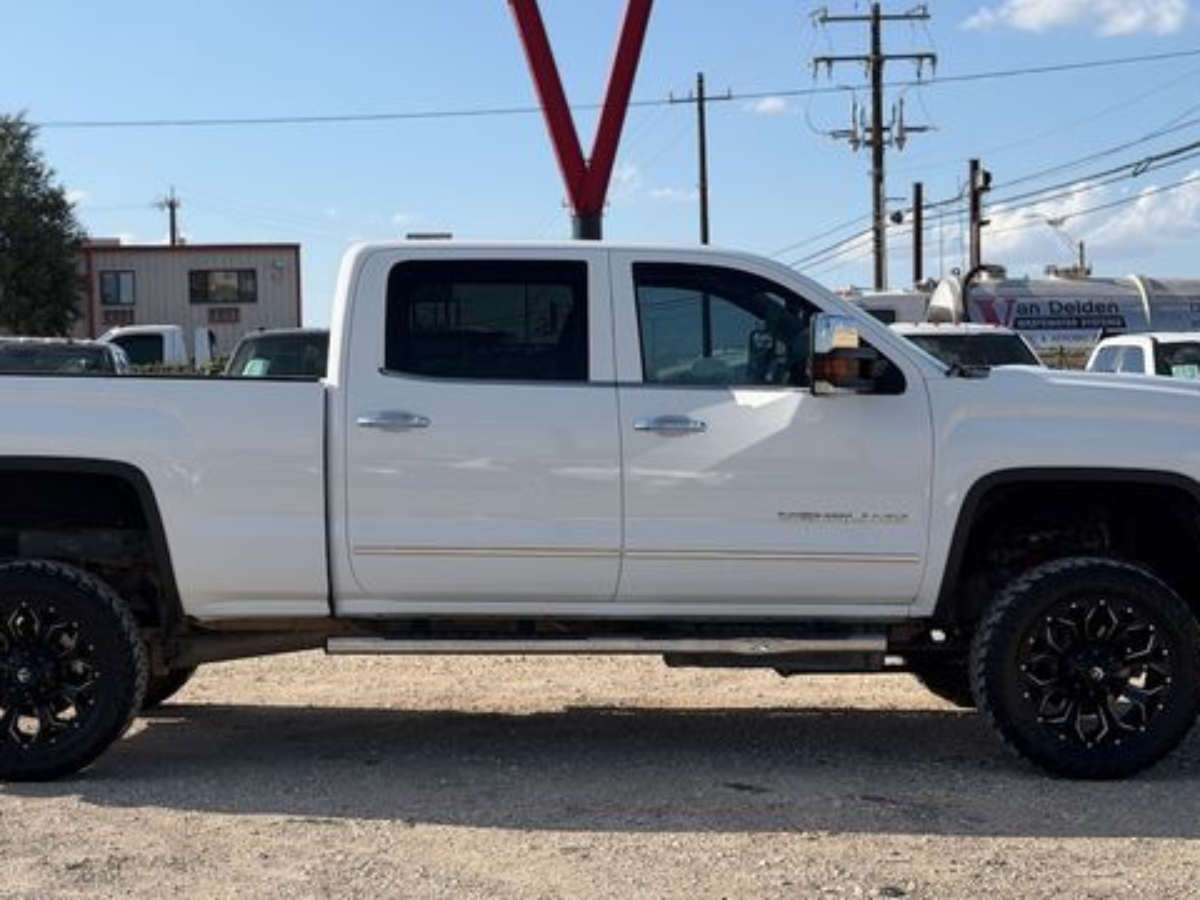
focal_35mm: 64
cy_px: 478
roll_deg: +1.3
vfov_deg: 22.9
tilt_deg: -1.2
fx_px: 2219
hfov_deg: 30.2
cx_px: 515
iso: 64
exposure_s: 1/4878
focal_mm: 6.76
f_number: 1.78
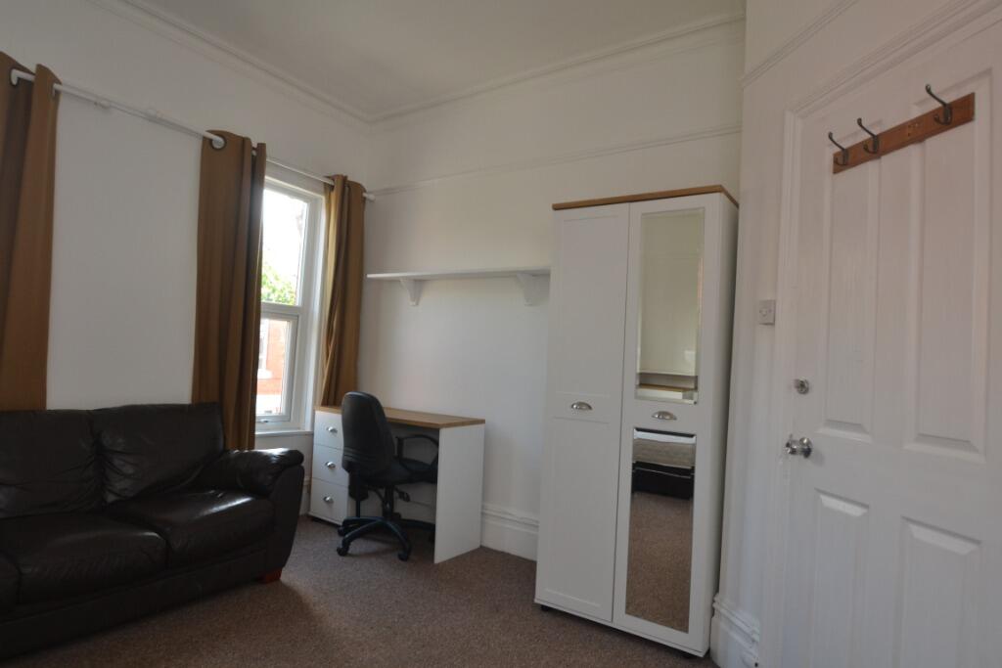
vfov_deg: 63.2
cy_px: 334
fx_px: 543
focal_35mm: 20
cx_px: 501
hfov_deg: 85.4
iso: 400
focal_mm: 13
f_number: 5
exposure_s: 1/100
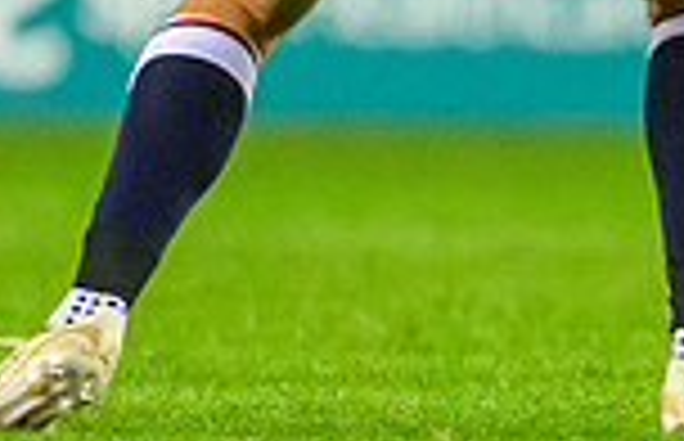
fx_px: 70494
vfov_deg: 0.4
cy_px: 167
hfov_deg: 0.6
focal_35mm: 3748
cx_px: 1610
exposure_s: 1/800
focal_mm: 560
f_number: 4
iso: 10000
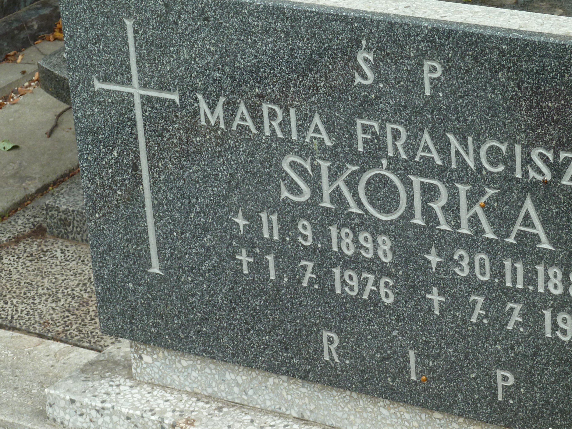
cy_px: 238
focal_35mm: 123
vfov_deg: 12.0
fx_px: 2032
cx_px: 376
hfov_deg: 16.0
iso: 80
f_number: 4.2
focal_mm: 13.7
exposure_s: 1/100
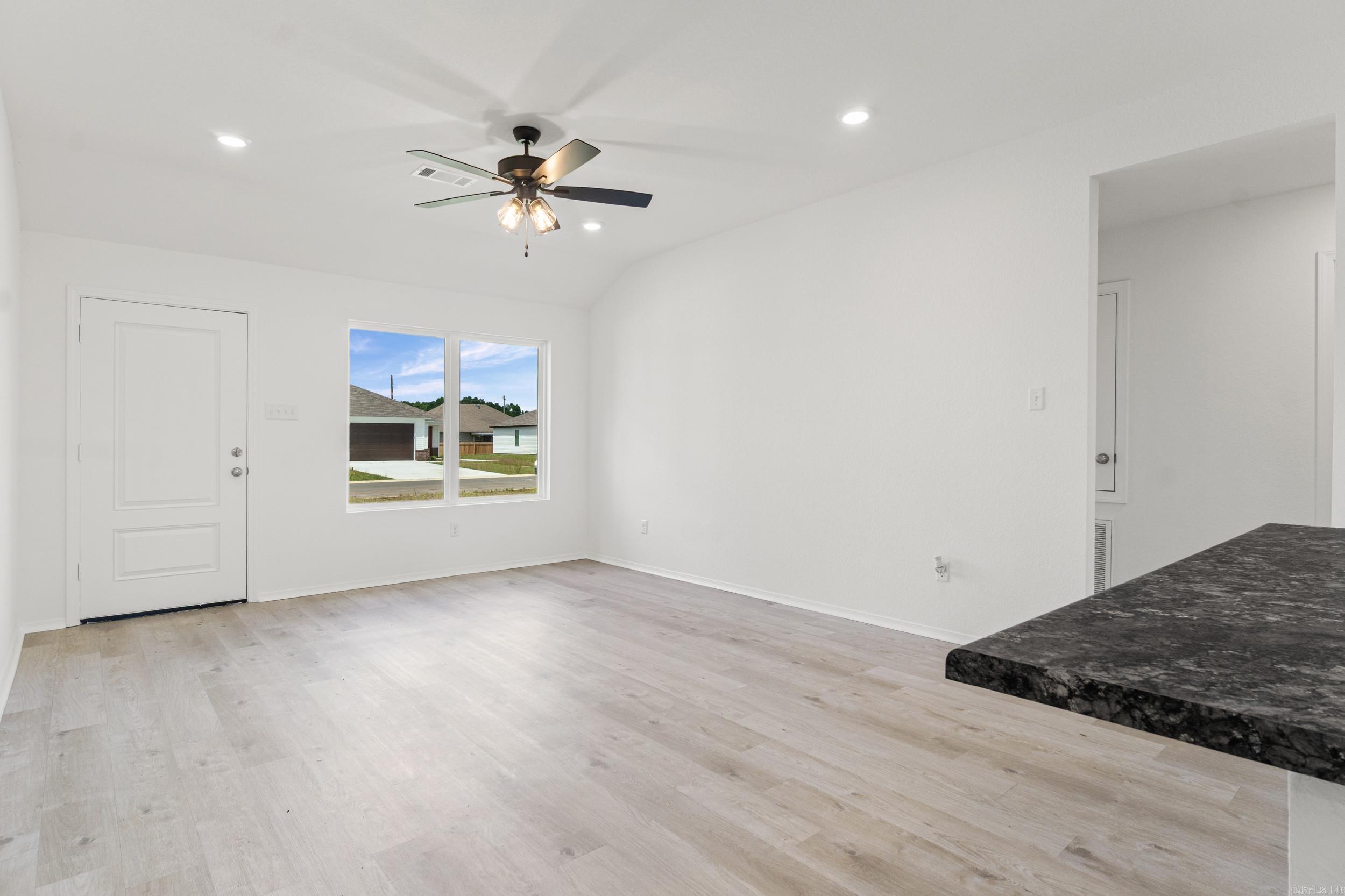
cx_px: 672
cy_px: 448
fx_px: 672
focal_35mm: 18
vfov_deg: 67.4
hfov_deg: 90.0
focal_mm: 12
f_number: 9
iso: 250
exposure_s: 1/15
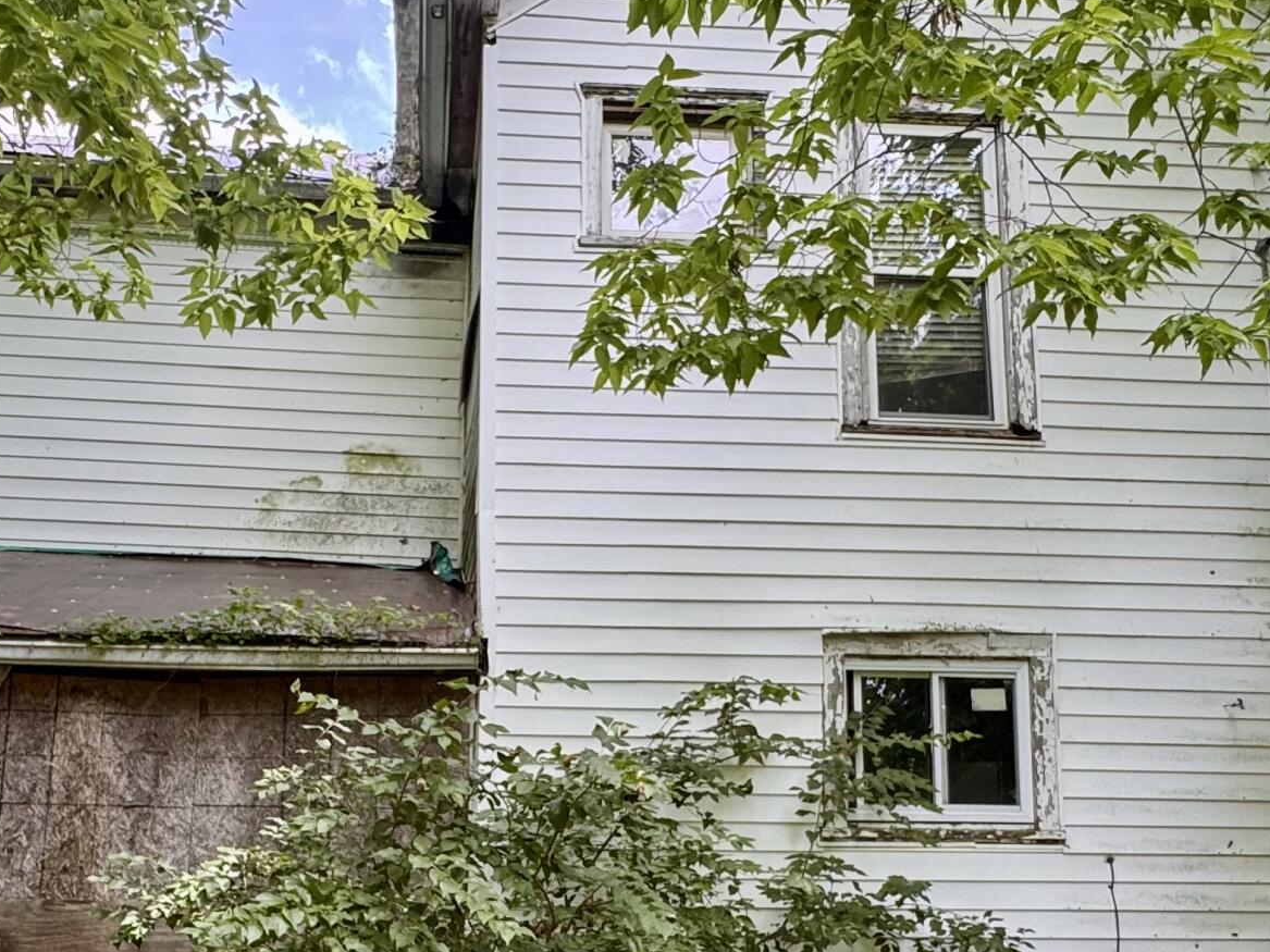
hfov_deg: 50.9
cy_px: 715
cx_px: 484
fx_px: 1321
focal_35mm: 36
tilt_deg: +7.8
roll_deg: -1.0
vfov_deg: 38.6
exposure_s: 1/137
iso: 40
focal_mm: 2.22
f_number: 2.2
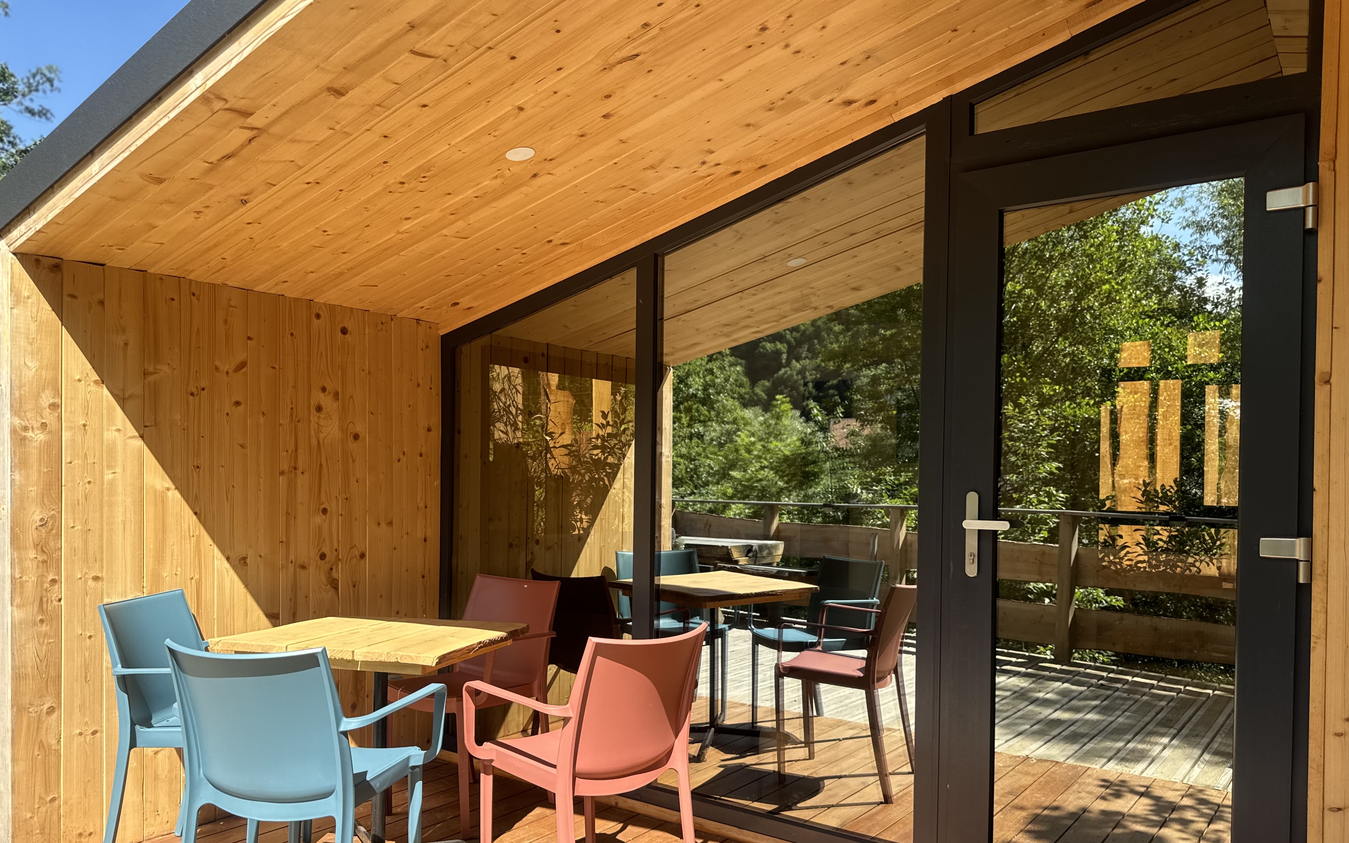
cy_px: 480
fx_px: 956
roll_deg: -0.3
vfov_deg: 47.5
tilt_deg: -0.9
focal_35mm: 26
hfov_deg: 70.4
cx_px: 663
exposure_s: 1/1193
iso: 80
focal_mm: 6.76
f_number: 1.78
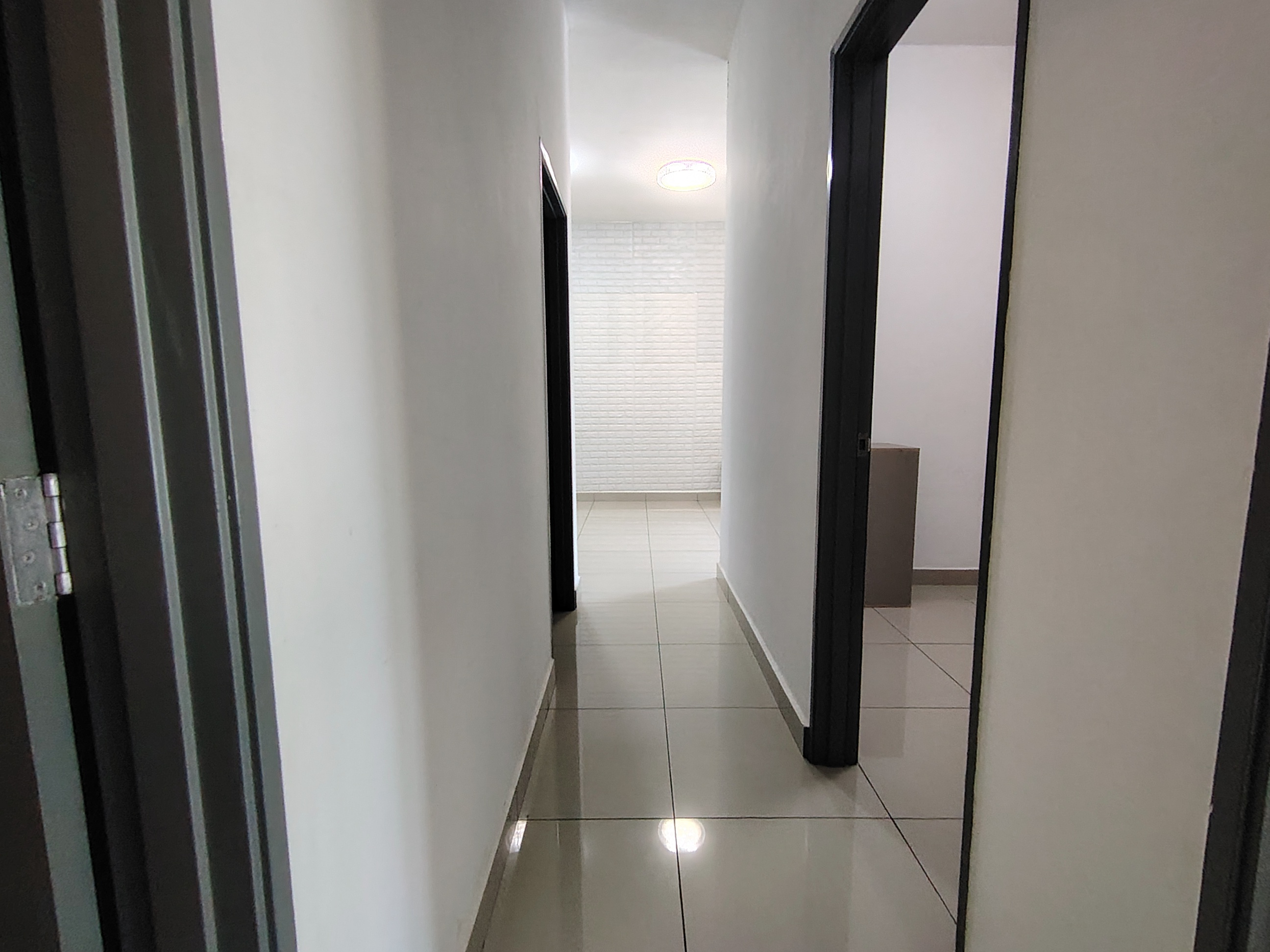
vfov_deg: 74.7
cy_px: 476
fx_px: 624
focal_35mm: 17
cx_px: 635
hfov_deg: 91.0
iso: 540
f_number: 2.2
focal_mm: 1.43
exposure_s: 1/33.3
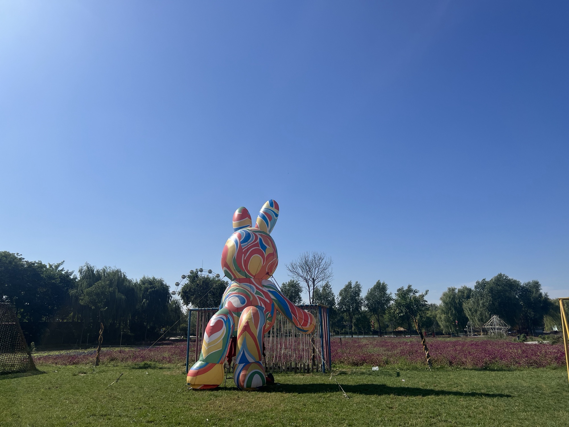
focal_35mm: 26
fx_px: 427
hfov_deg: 67.3
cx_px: 284
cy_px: 214
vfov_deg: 53.1
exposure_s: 1/8000
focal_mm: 5.7
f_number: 1.5
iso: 50
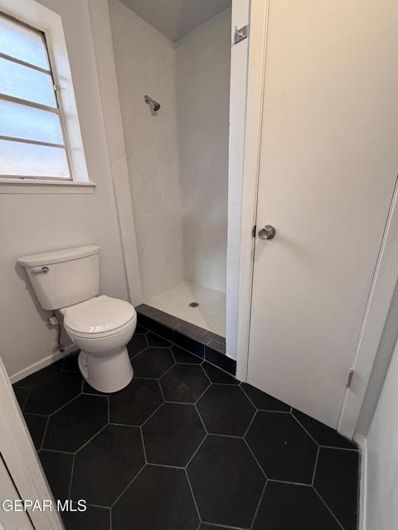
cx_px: 199
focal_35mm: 14
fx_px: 215
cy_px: 265
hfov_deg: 85.7
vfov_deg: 102.1
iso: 250
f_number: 2.2
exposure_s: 1/60
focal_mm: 2.22
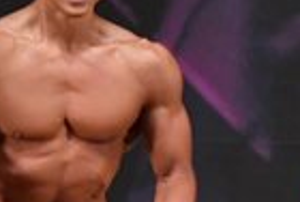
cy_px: 260
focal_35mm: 1115
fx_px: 9311
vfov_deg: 1.2
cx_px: 432
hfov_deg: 1.8
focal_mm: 135
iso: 5600
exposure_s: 1/400
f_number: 5.6
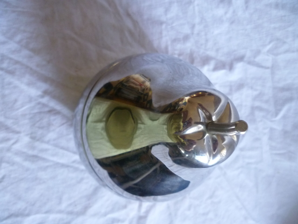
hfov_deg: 63.4
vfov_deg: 49.7
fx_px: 241
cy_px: 112
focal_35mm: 28
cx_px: 149
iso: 320
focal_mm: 5
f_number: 2.8
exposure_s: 1/30
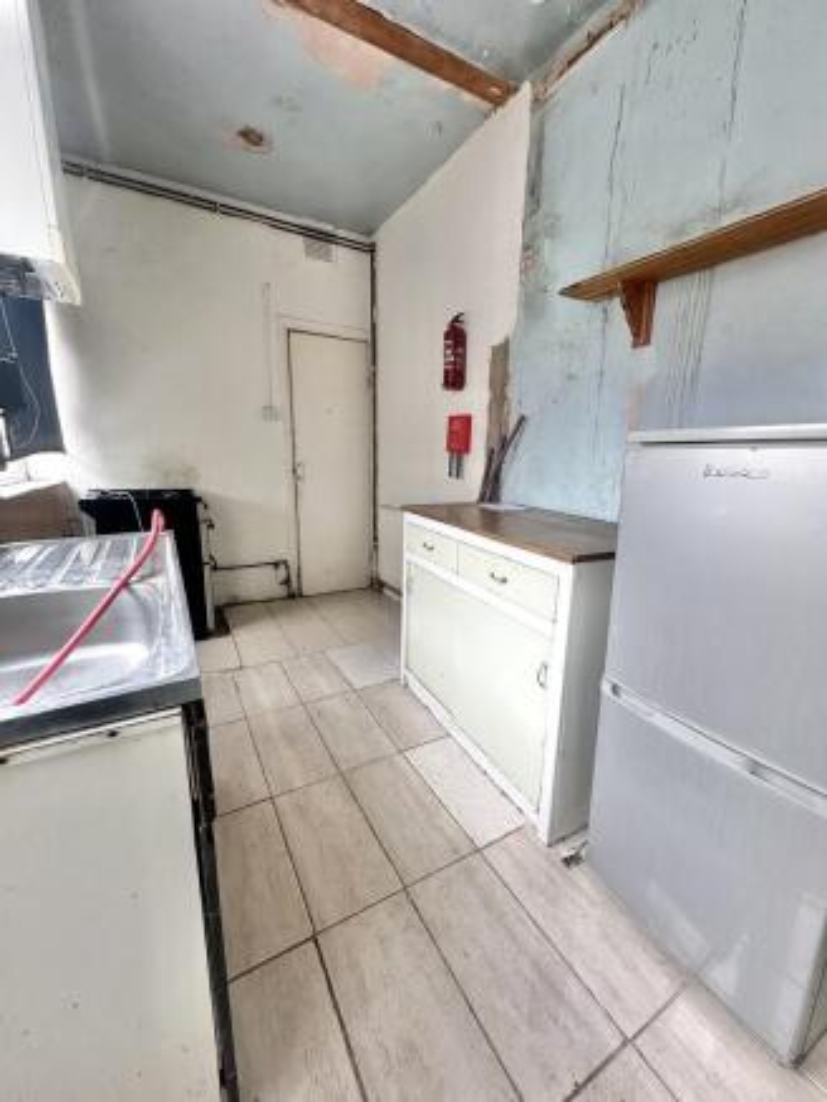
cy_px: 551
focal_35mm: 14
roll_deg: -0.4
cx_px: 414
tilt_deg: -12.7
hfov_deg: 85.7
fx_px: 446
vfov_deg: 102.0
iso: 125
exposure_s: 1/99
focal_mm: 2.22
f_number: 2.2
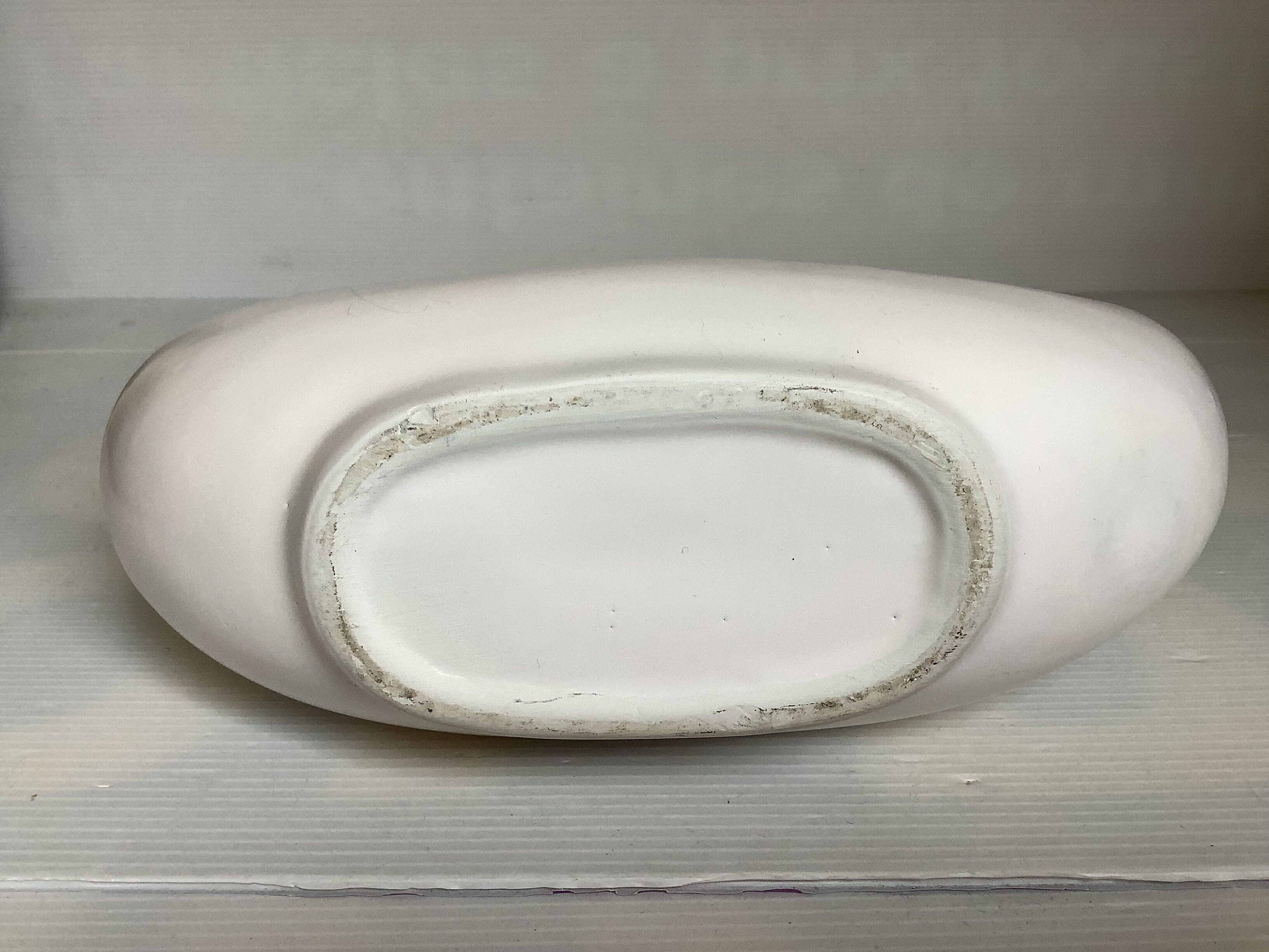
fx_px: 1136
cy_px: 476
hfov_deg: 58.4
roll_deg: +1.4
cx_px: 634
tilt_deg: -22.3
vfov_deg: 45.4
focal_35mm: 31
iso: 50
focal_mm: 3.3
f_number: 2.4
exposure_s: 1/100
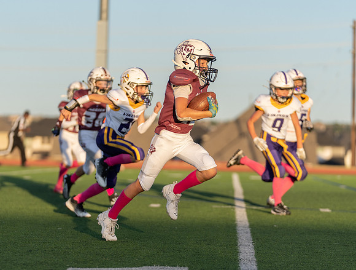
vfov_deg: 8.2
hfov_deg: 10.8
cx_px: 163
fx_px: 1887
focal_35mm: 183
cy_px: 161
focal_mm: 137
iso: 250
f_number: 2.8
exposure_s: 1/2000
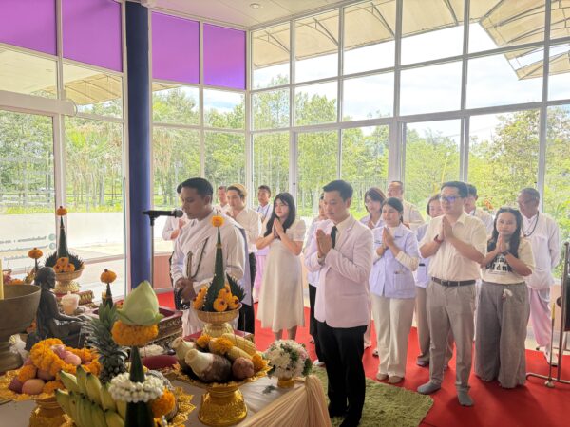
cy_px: 214
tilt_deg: -3.0
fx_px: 428
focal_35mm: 26
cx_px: 285
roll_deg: +0.2
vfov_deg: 53.1
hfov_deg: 67.3
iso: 50
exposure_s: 1/180
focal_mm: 5.96
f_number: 1.6
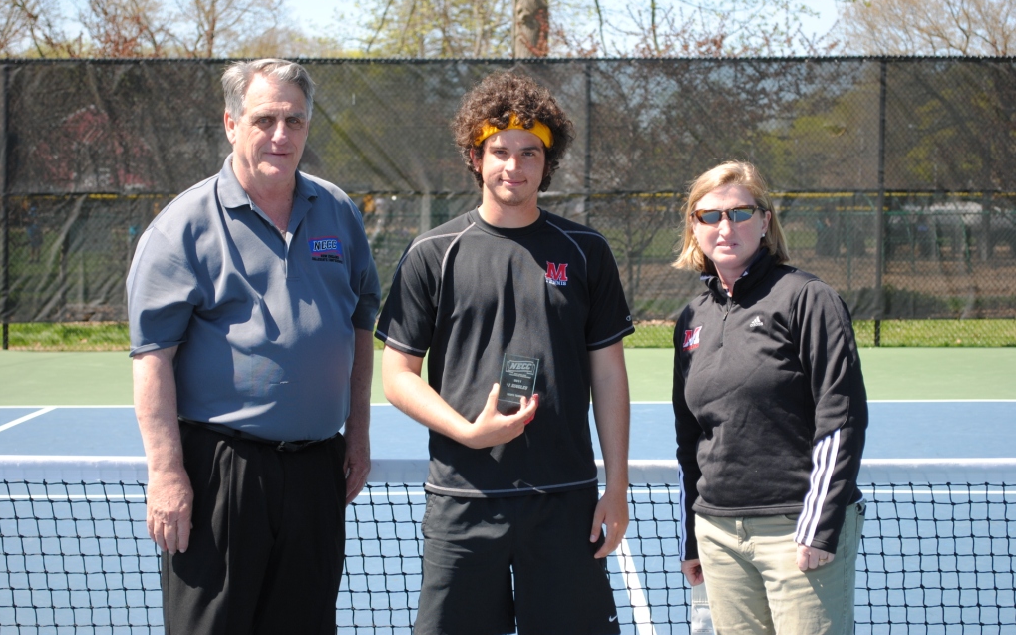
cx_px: 508
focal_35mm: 80
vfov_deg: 16.3
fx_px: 2215
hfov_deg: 25.8
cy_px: 313
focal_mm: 52
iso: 100
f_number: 6.3
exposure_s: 1/160
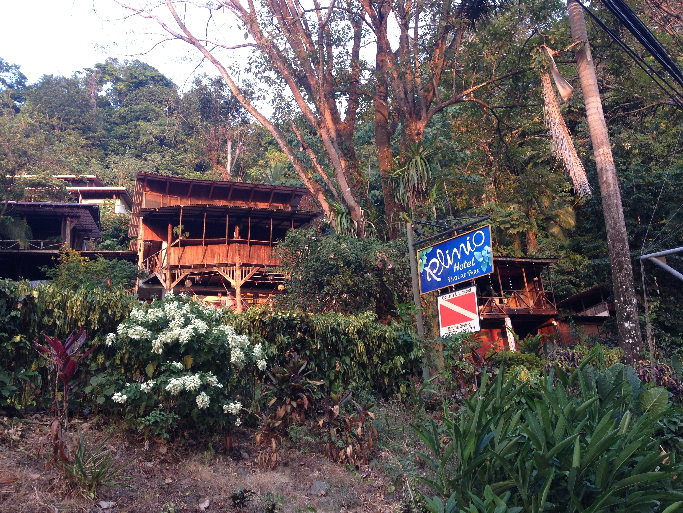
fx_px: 691
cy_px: 256
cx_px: 342
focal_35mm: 35
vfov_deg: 40.7
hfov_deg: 52.6
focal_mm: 4.28
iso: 64
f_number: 2.4
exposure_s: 1/60
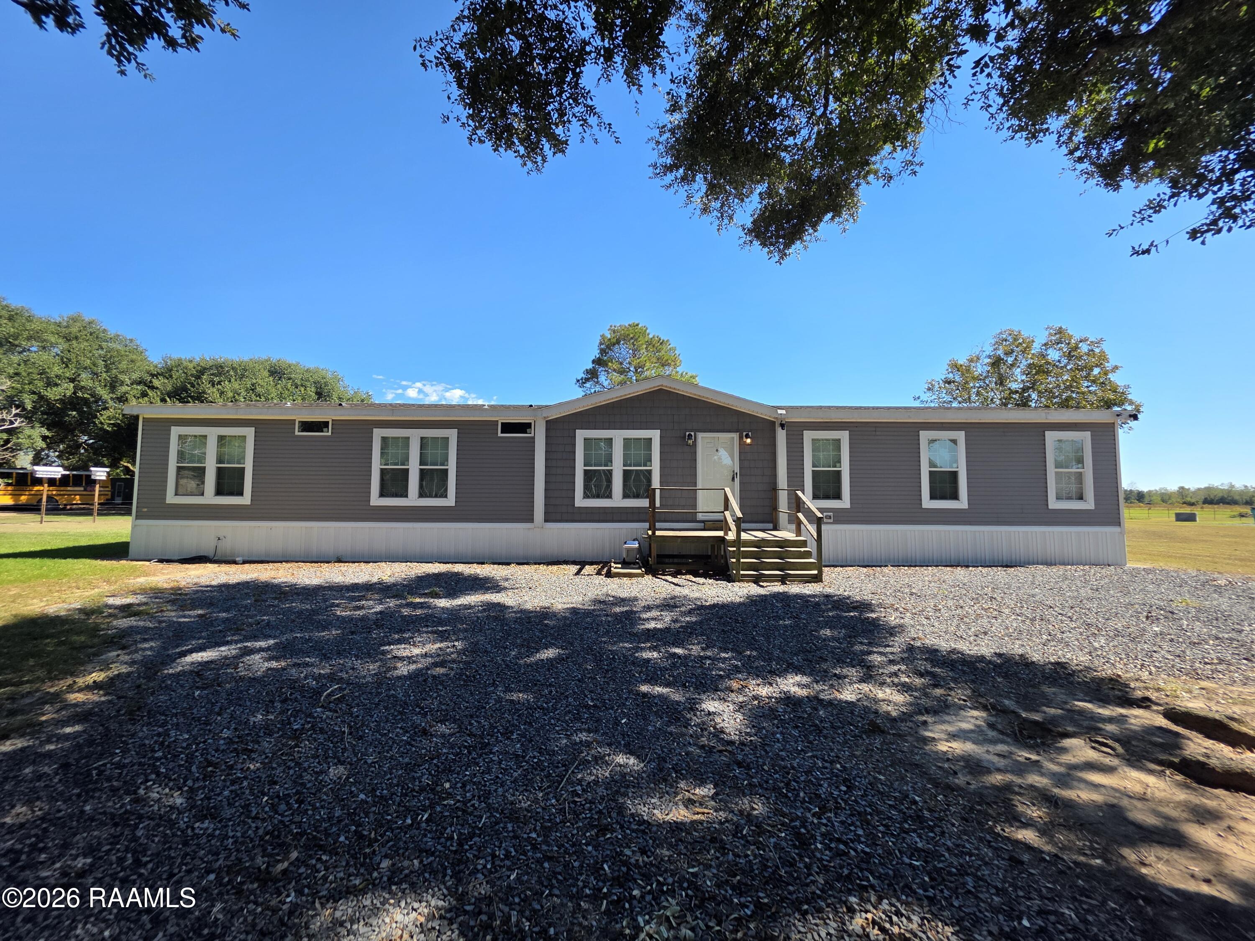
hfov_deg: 106.2
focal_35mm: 13
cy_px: 470
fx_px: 471
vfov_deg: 89.9
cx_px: 628
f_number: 1.9
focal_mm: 2.2
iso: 40
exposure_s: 1/1192
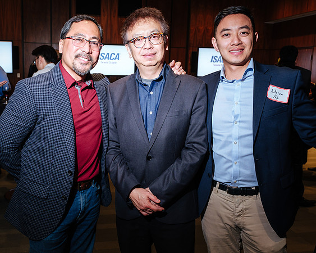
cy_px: 128
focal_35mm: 35
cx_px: 125
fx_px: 329
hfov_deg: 50.9
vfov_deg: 41.9
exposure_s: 1/60
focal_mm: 20
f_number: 4
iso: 640
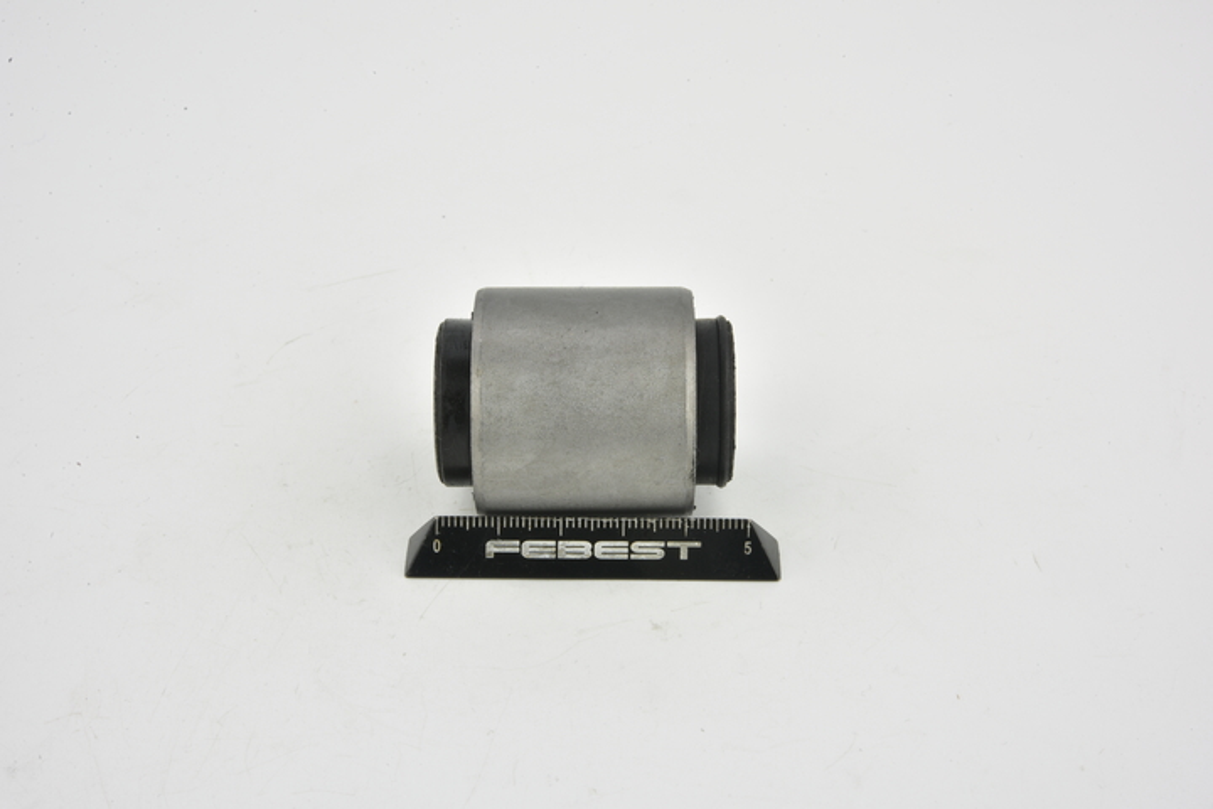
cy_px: 404
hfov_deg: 33.4
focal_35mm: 60
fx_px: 2022
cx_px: 606
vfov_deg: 22.6
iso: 64
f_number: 32
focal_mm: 60
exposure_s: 1/2.5
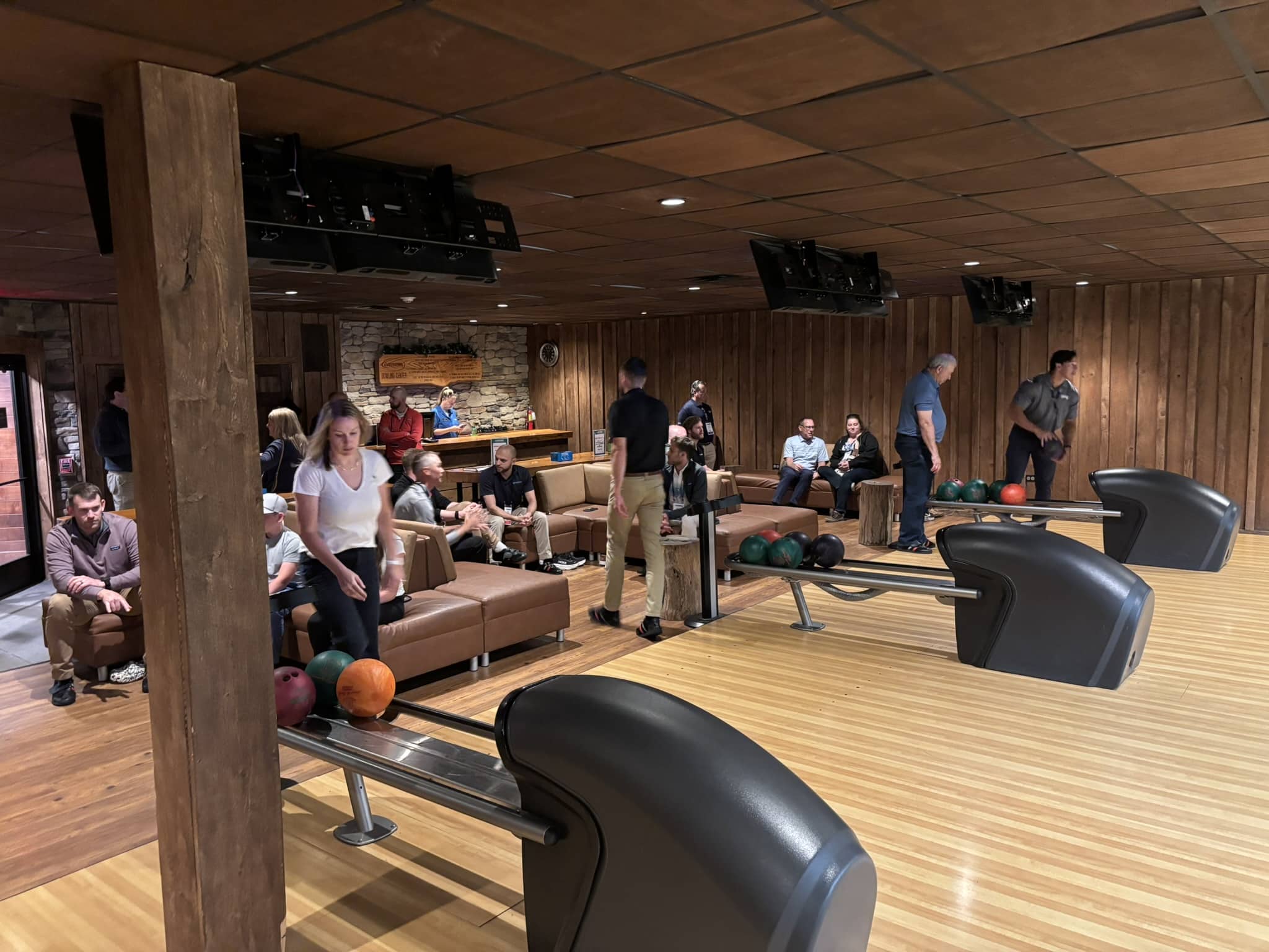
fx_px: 953
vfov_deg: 53.1
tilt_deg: -5.5
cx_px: 634
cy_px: 476
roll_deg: +1.7
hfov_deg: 67.3
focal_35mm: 26
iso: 640
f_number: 1.6
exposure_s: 1/30
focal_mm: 5.96
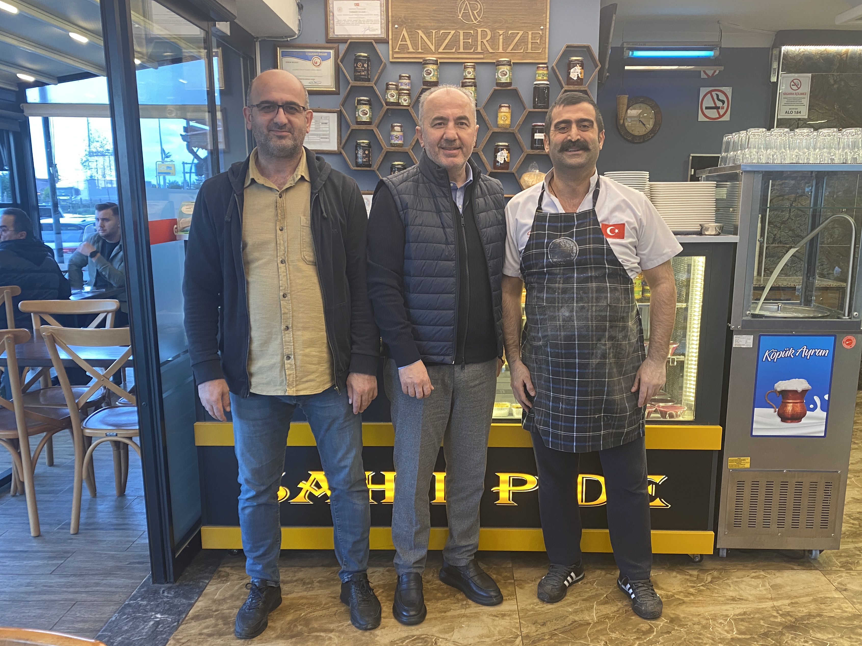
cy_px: 375
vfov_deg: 45.3
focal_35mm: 31
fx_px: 772
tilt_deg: -12.6
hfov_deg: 58.3
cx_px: 457
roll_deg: +0.2
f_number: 1.8
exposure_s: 1/50
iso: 200
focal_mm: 4.25
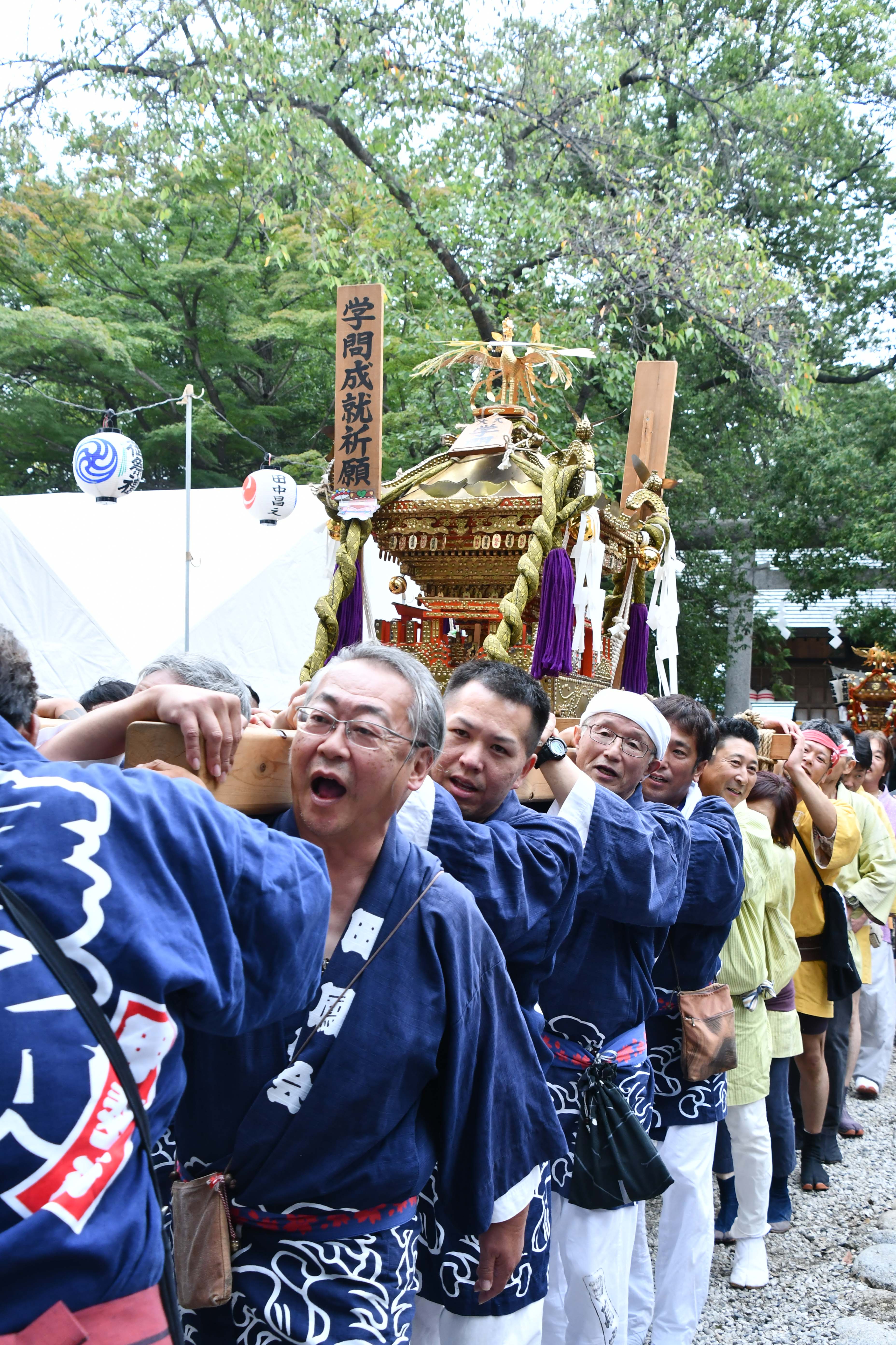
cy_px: 672
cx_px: 448
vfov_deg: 49.6
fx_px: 1456
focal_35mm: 39
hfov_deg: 34.2
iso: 800
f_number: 7.1
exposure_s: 1/320
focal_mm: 26
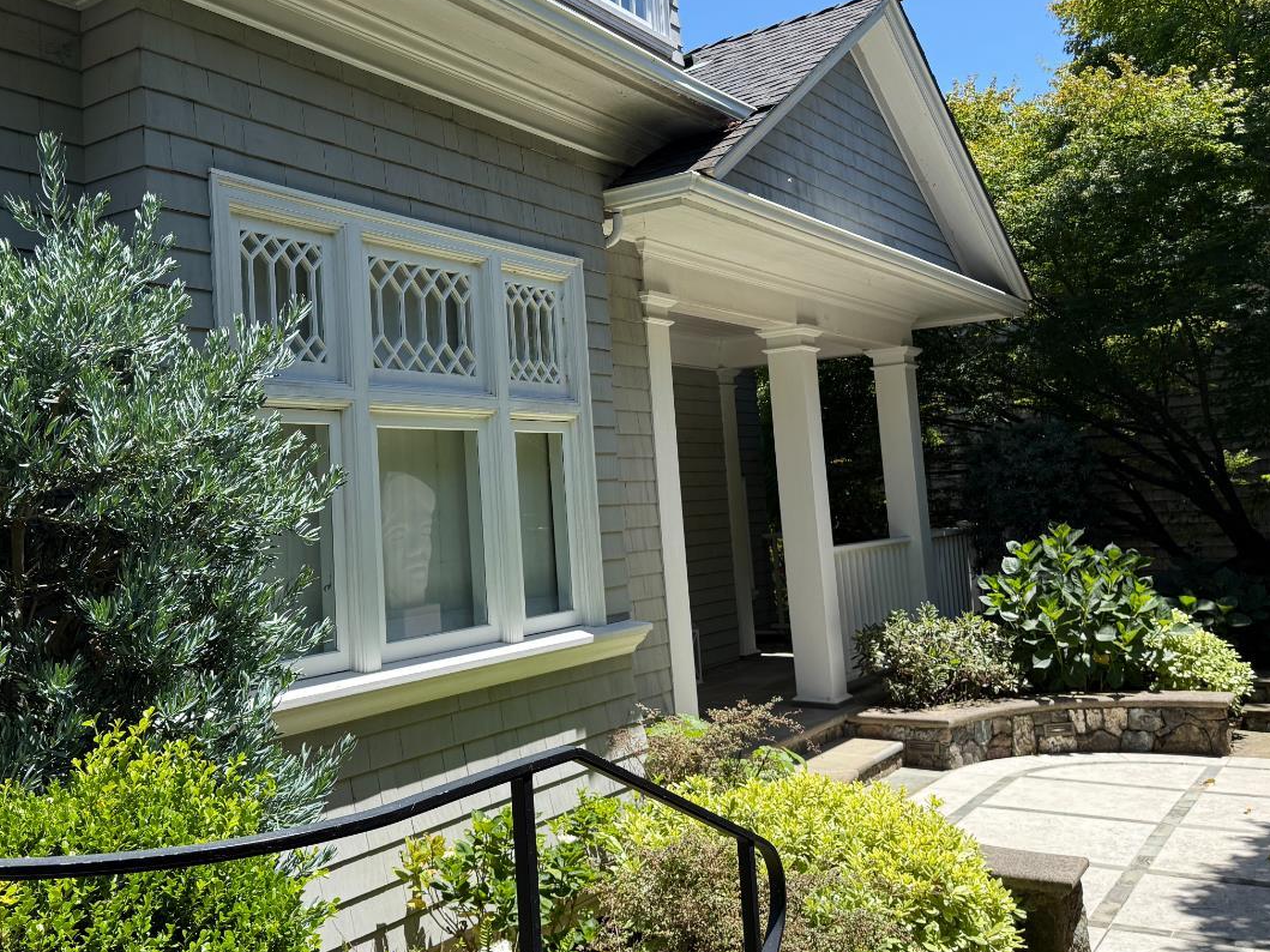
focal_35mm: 34
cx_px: 457
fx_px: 1247
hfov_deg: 53.2
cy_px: 378
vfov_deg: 41.6
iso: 100
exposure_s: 1/2445
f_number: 1.78
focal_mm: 6.76
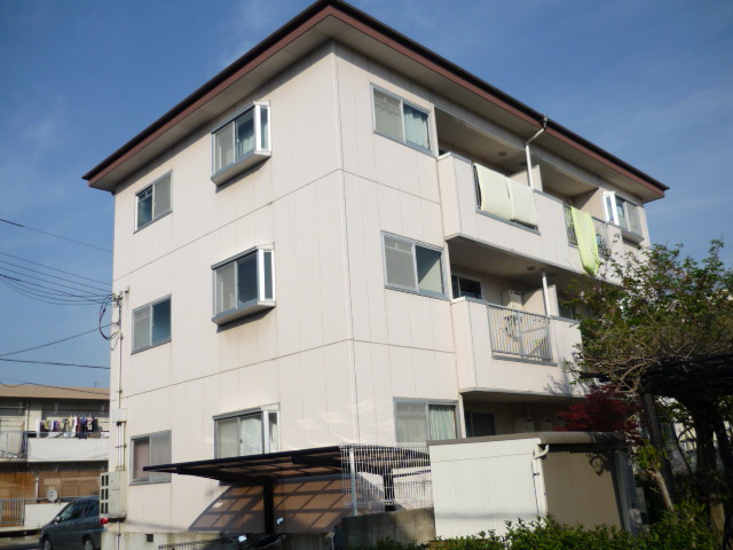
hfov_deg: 55.4
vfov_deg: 42.9
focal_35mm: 33
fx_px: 699
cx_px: 366
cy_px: 275
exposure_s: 1/200
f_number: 8
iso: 100
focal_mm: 5.5
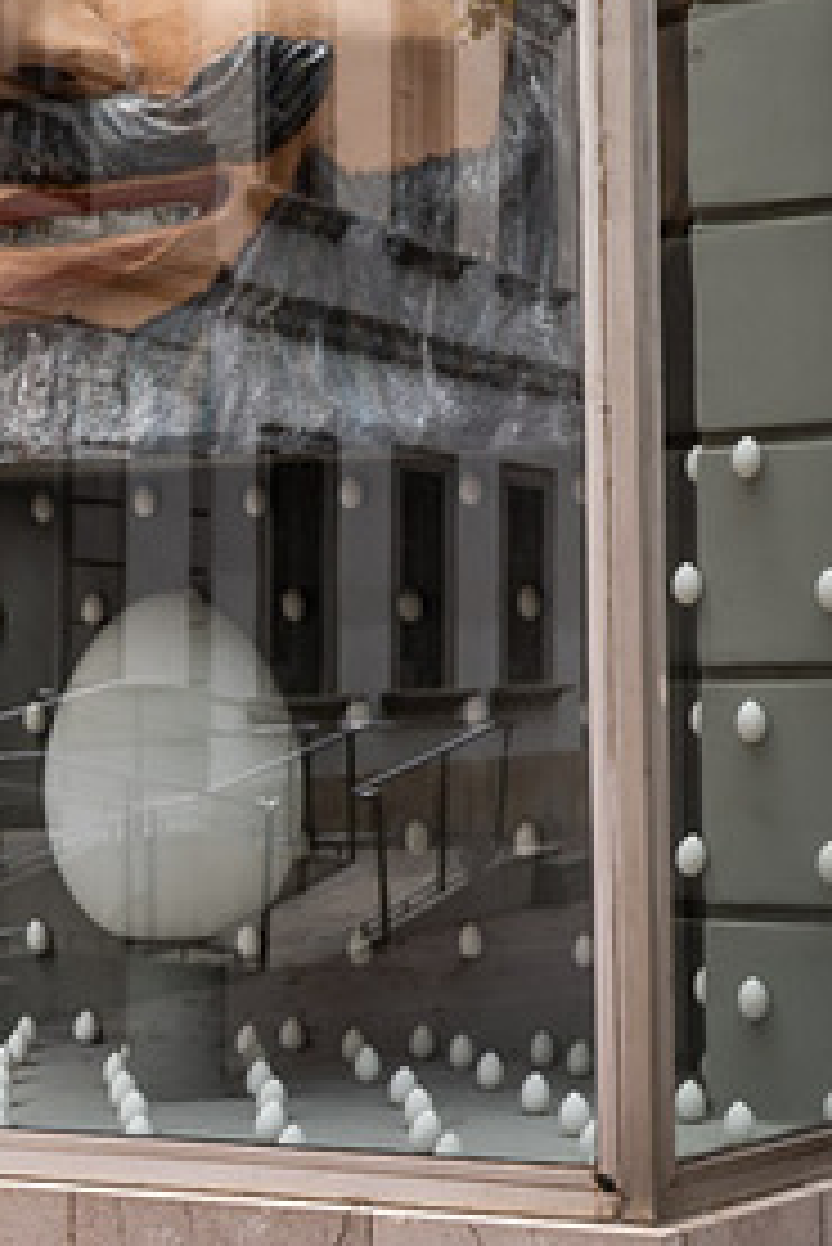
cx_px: 164
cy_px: 207
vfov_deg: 26.7
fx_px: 2562
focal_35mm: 74
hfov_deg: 18.3
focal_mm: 37
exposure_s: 1/320
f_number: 4
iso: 250
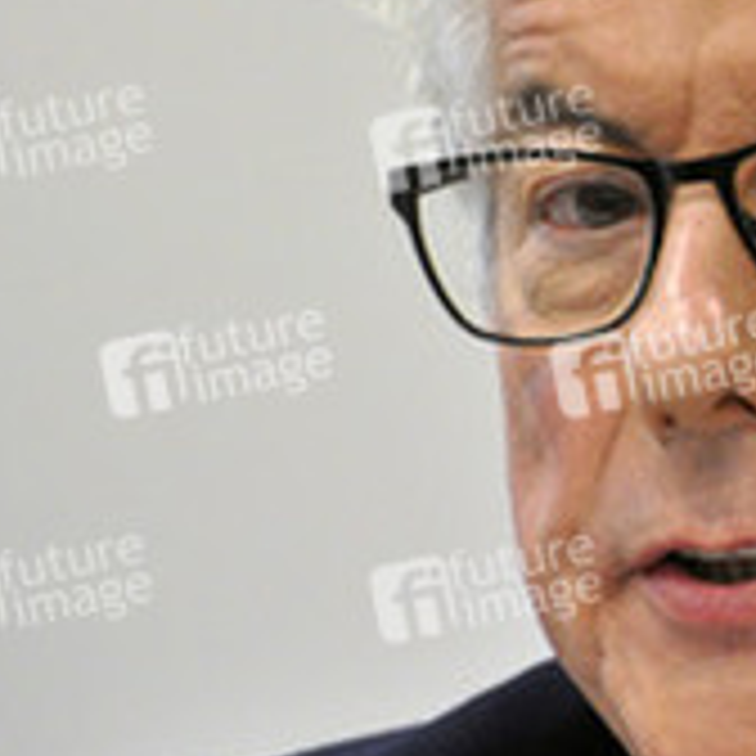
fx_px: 25326
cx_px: 997
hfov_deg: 1.7
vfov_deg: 1.7
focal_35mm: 1025
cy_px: 252
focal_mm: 300
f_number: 5.6
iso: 2500
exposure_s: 1/60
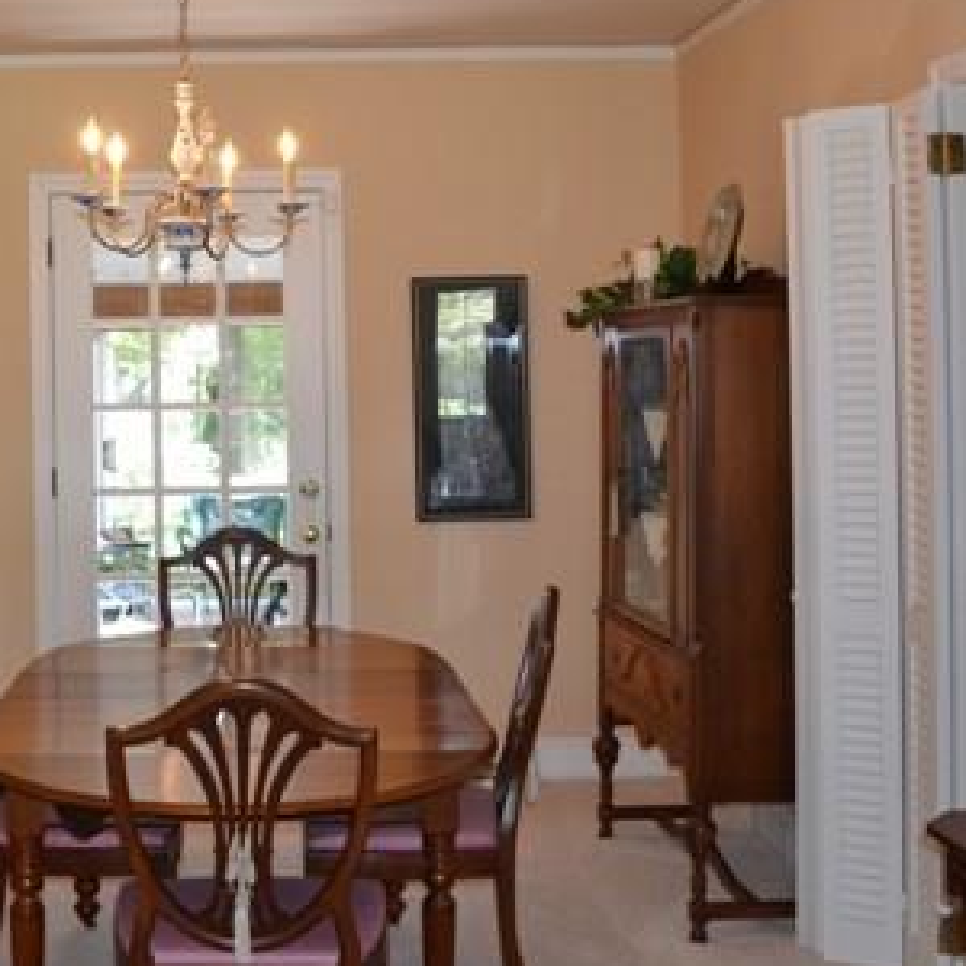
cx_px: 232
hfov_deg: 33.9
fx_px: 1547
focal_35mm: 49
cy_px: 356
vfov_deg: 34.5
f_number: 3.5
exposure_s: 1/60
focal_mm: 18
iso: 800
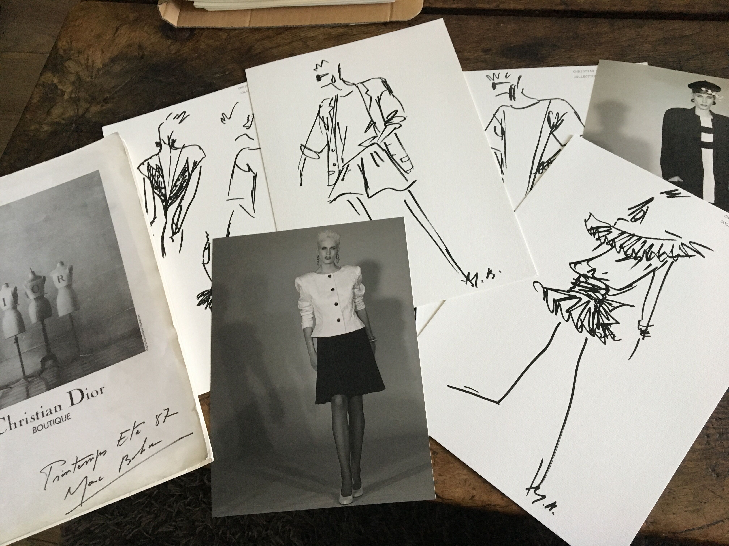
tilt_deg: -67.0
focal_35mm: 29
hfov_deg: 61.7
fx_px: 611
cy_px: 273
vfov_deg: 48.2
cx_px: 364
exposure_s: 1/33
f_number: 2.2
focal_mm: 4.15
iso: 250
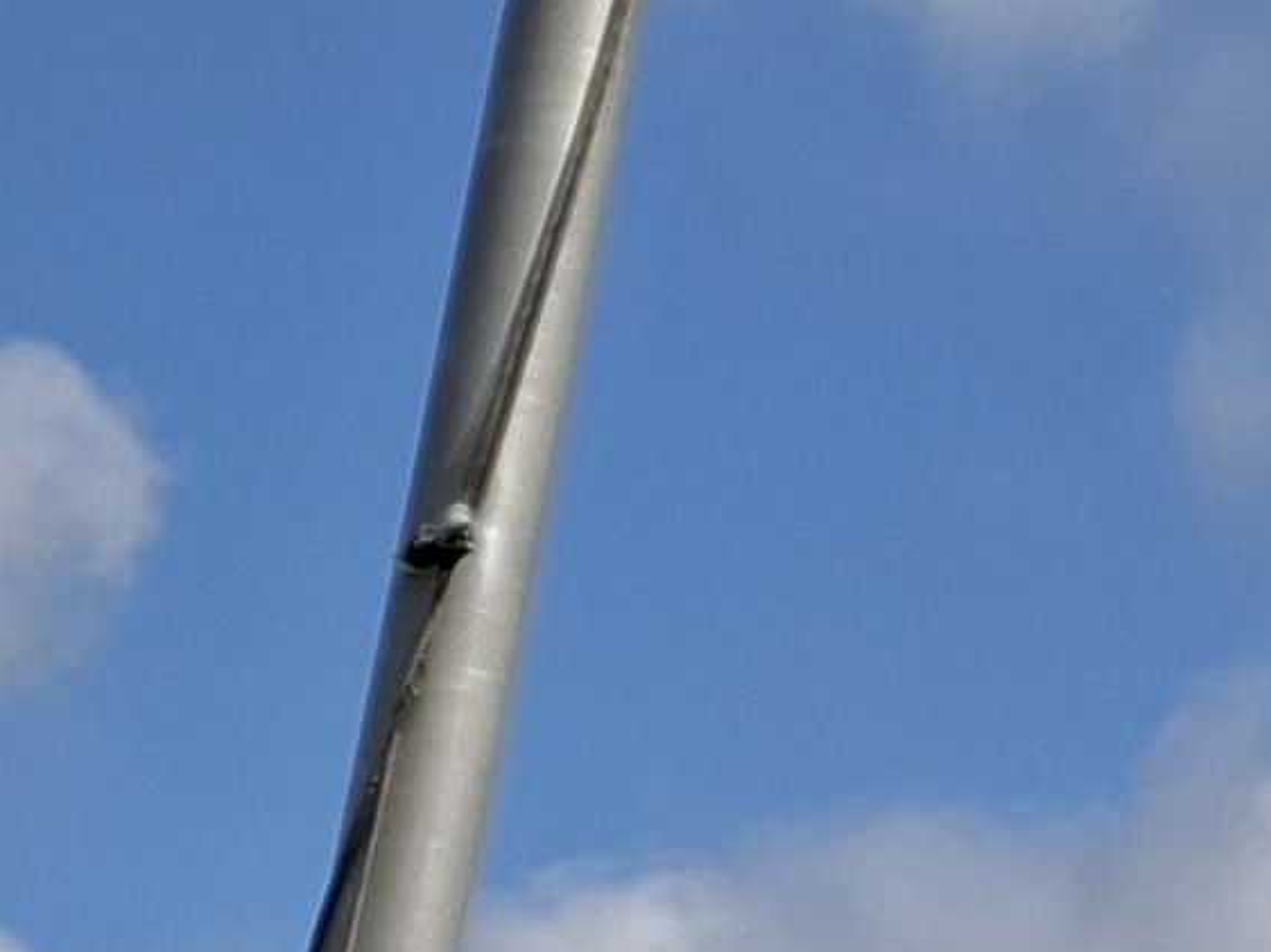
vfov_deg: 8.9
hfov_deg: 9.5
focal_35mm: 167
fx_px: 6129
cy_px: 599
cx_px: 3671
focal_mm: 5.54
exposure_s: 1/2933
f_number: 1.8
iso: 50
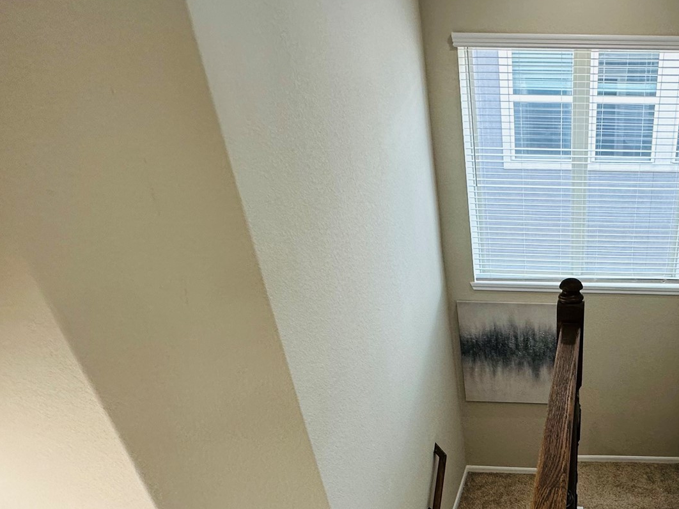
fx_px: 529
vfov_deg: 48.3
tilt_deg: -30.8
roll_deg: -1.0
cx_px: 568
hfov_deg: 58.8
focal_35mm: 27
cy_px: 411
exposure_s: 1/120
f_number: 2.2
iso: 160
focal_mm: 2.22
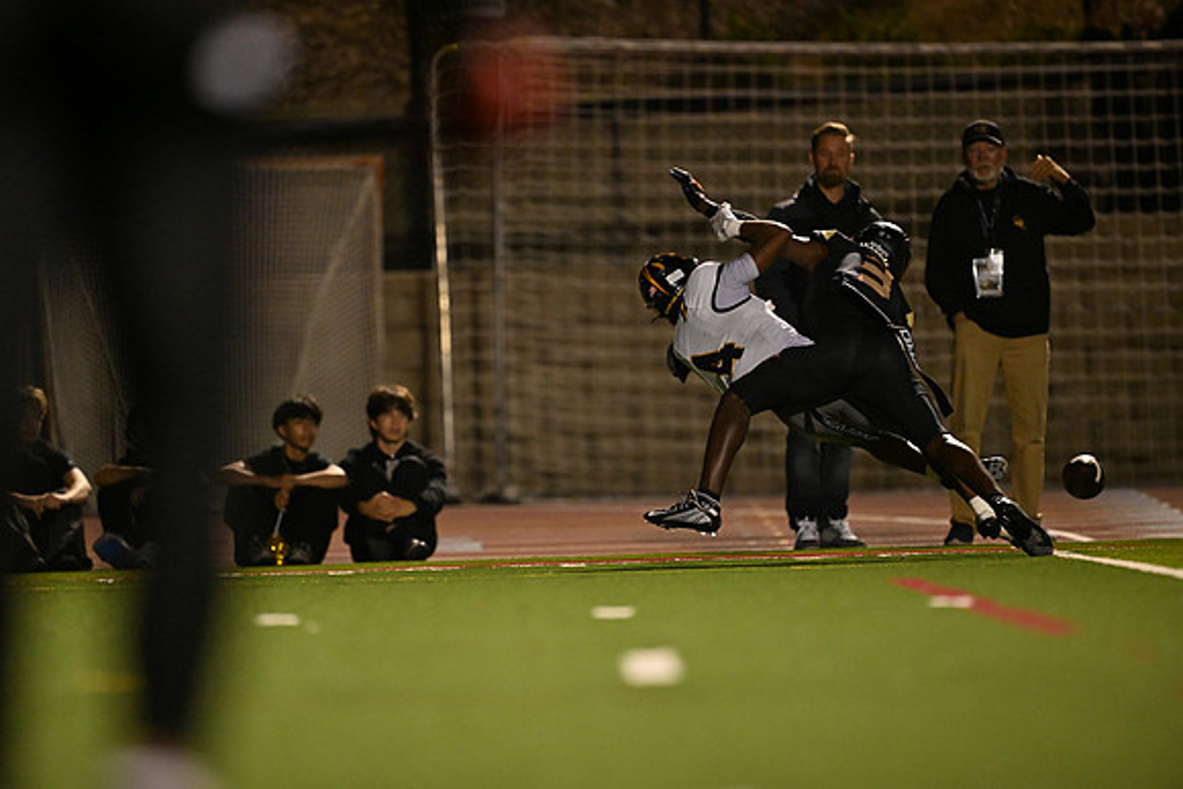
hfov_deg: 5.2
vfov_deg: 3.4
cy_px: 394
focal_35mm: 400
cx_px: 592
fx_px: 13147
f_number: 2.8
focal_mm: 400
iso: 3200
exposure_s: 1/1000
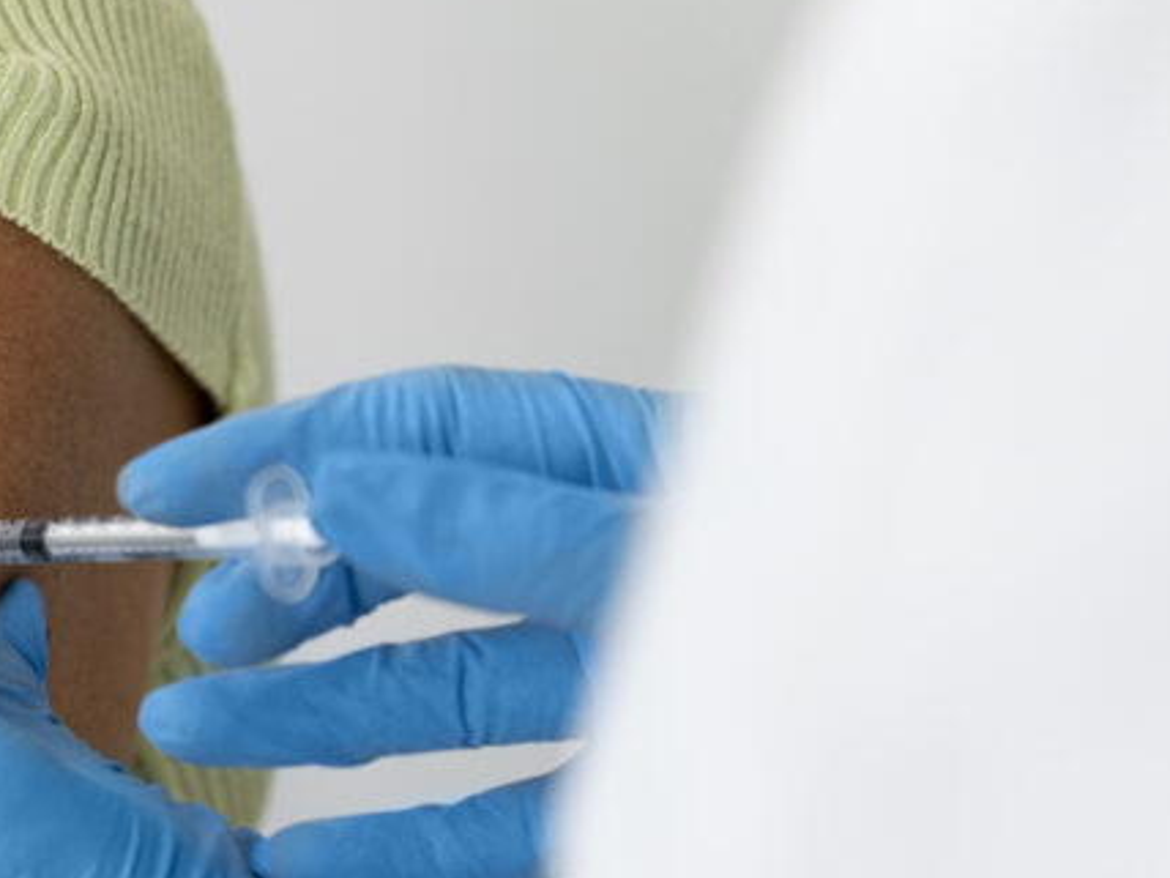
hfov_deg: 12.1
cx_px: -101
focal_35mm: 161
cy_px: 457
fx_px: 5442
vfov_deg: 9.2
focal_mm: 70
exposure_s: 1/160
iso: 640
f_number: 4
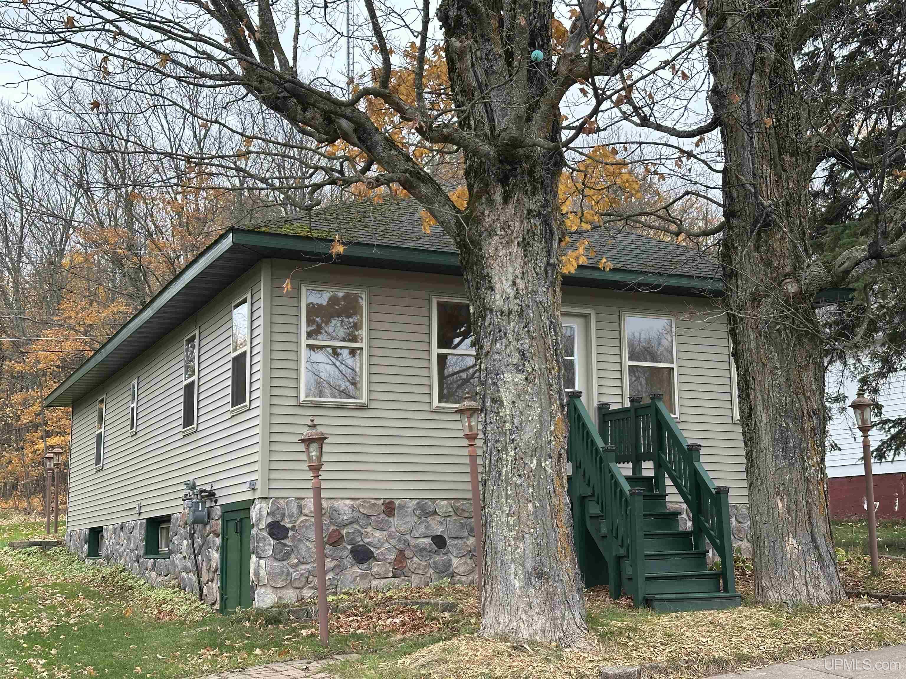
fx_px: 1256
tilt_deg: +8.1
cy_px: 340
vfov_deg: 30.3
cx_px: 453
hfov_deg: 39.7
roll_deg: +1.7
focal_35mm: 48
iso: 64
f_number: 1.78
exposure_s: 1/157
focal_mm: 6.86
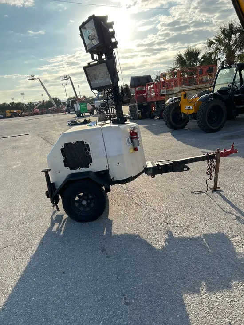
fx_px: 244
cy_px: 162
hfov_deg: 53.1
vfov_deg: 67.3
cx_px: 122
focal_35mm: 26
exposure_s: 1/3571
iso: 50
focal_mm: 5.7
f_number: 1.5
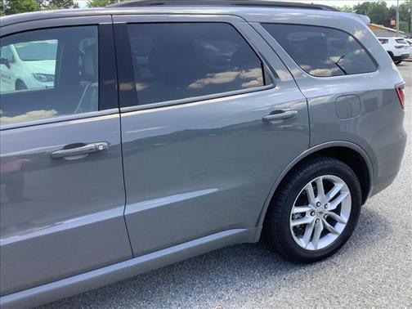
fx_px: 369
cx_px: 206
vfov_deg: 45.4
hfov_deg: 58.4
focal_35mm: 31
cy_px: 154
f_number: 2.4
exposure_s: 1/143
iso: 25
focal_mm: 3.3
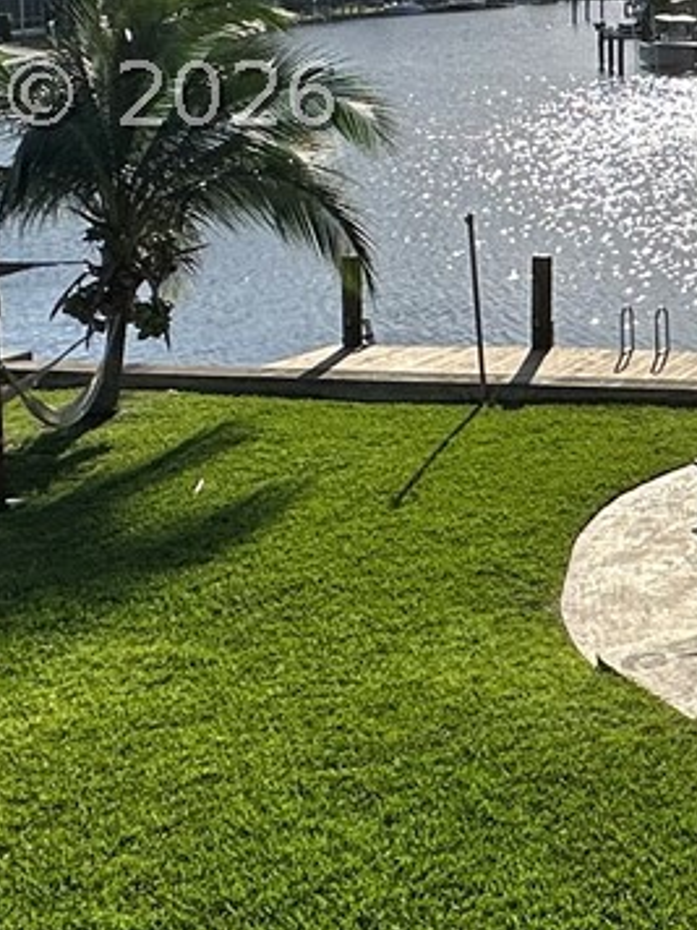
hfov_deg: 19.3
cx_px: 1138
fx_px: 1691
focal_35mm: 63
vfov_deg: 29.5
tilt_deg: -5.2
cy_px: 94
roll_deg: +0.3
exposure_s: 1/5814
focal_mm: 2.22
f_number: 2.2
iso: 50
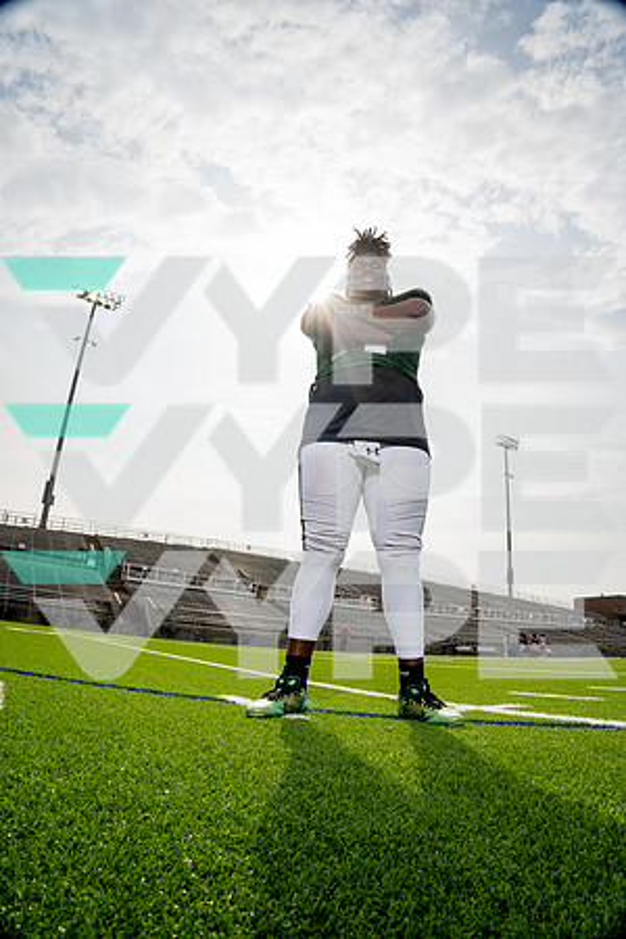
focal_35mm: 20
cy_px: 470
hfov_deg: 61.9
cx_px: 313
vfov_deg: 84.0
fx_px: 522
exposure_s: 1/320
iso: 100
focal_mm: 20
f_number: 8
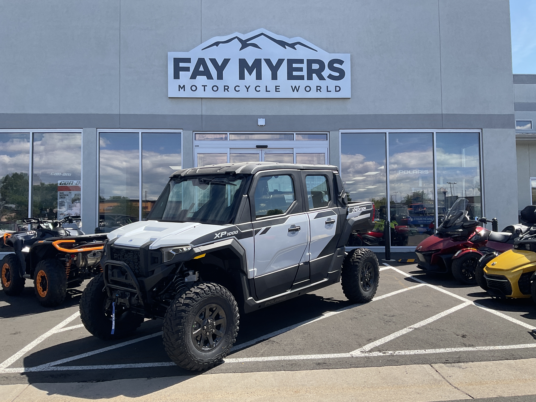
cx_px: 268
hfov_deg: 61.7
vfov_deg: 48.2
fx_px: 449
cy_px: 201
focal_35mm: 29
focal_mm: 3
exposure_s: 1/829
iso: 16
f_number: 1.8
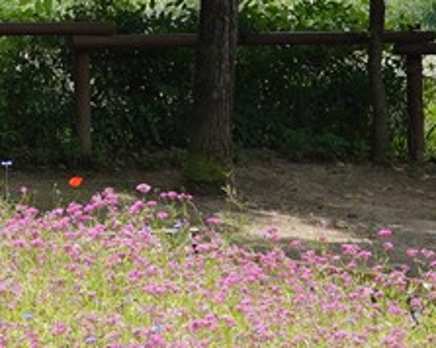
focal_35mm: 295
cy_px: -156
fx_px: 3803
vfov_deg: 5.2
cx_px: -201
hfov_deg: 6.5
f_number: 8
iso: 200
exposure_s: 1/200
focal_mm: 35
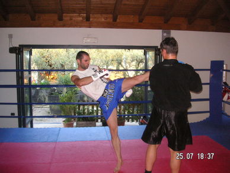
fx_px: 246
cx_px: 115
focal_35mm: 37
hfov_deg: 50.1
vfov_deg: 38.7
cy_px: 86
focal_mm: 6.1
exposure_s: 1/180
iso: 200
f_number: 2.8
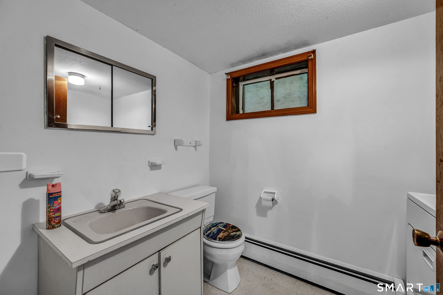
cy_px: 148
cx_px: 222
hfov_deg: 104.3
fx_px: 172
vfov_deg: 81.1
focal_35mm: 14
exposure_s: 1/6
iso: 320
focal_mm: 14
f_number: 7.1
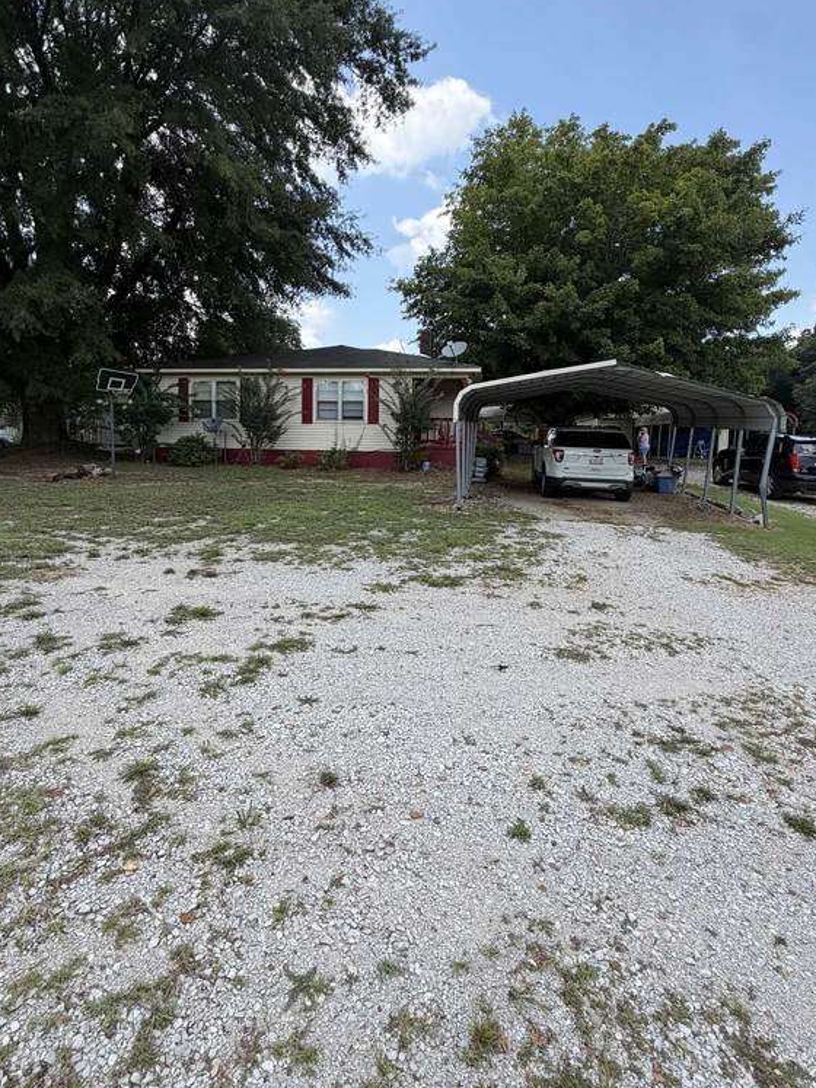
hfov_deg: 71.6
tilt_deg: -5.1
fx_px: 566
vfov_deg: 87.5
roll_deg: -2.4
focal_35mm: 18
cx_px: 395
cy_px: 495
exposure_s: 1/686
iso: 40
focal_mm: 2.22
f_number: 2.2
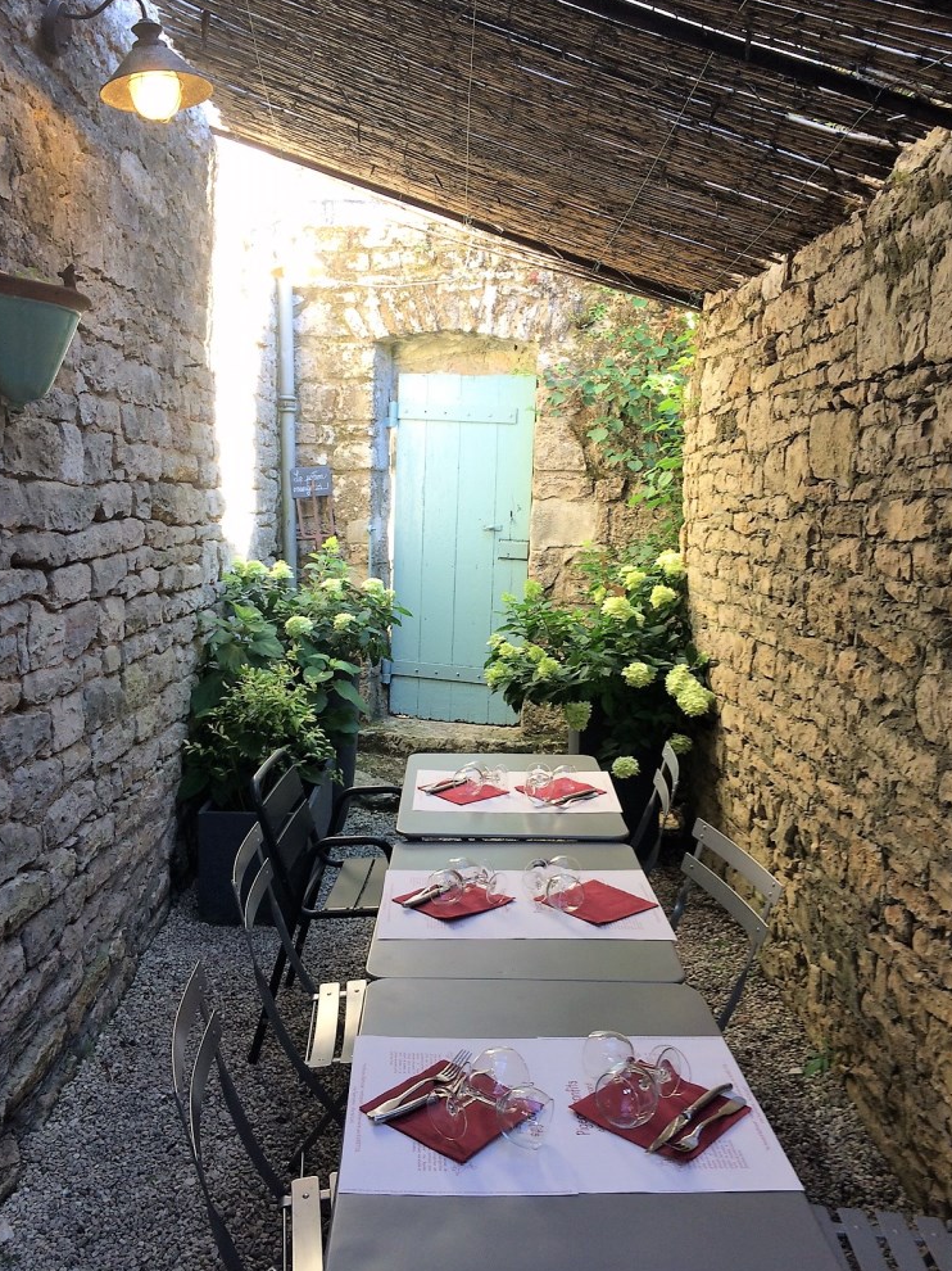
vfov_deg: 60.0
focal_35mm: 30
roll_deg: -1.9
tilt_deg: -8.8
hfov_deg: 46.8
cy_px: 642
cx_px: 466
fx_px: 1101
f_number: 2.2
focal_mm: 4.15
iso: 40
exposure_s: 1/33
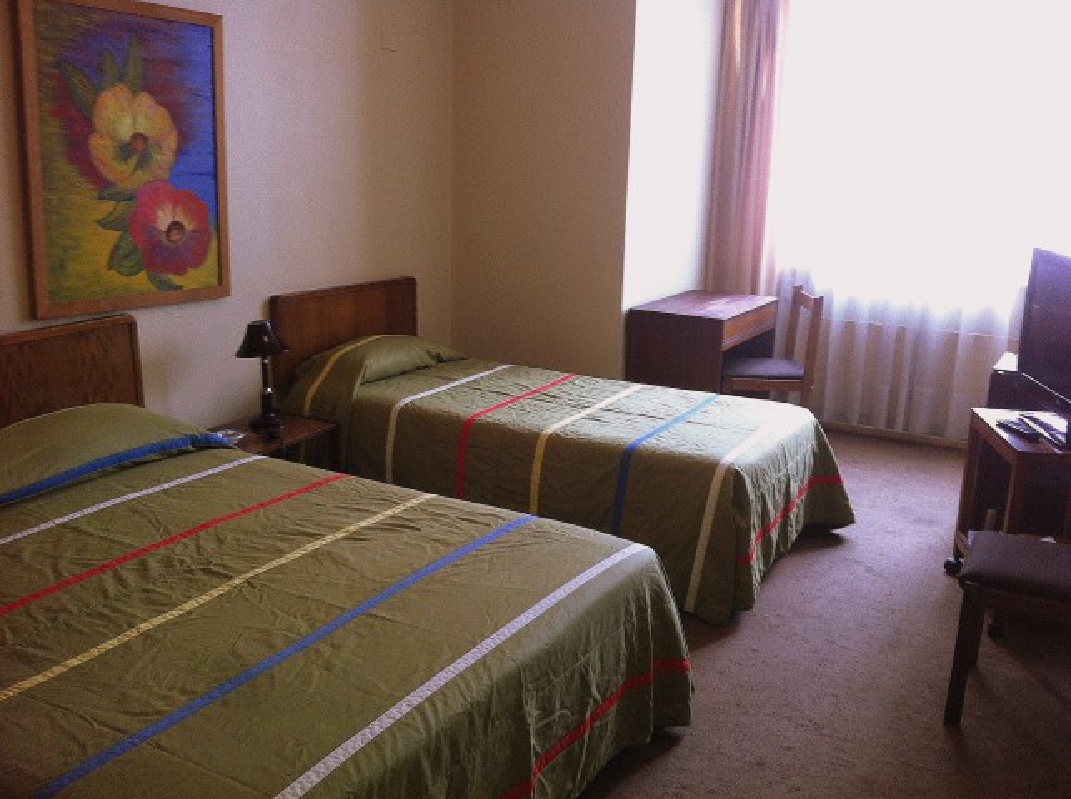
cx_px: 536
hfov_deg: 52.7
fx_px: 1081
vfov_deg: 40.6
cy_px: 400
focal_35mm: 35
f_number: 2.8
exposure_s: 1/15
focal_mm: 3.85
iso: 125
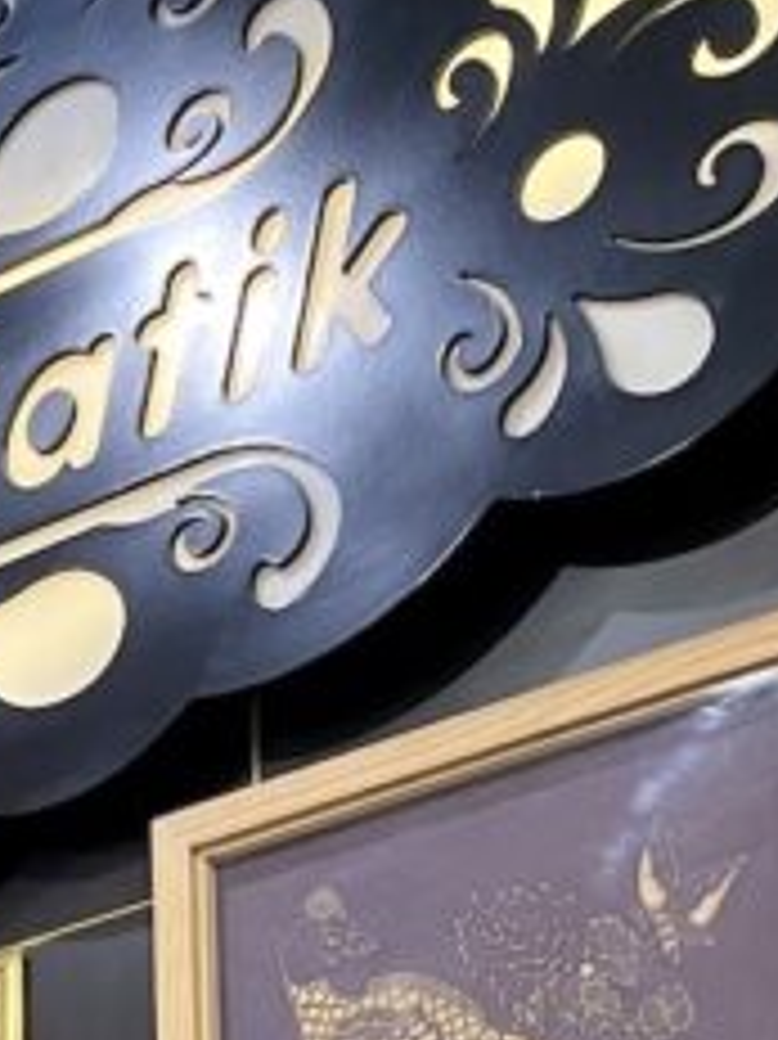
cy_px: 2206
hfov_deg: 11.7
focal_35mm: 111
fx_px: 3329
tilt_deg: +2.9
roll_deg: -0.5
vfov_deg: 14.2
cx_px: -859
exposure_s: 1/50
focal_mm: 5.1
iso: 250
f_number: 1.6
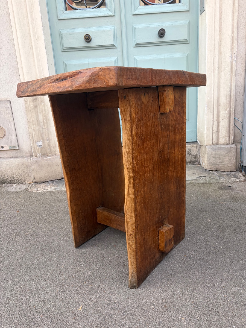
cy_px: 164
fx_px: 246
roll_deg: +3.4
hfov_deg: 53.1
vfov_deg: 67.3
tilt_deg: -16.5
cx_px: 123
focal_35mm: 26
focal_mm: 5.96
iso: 50
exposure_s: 1/331
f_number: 1.6
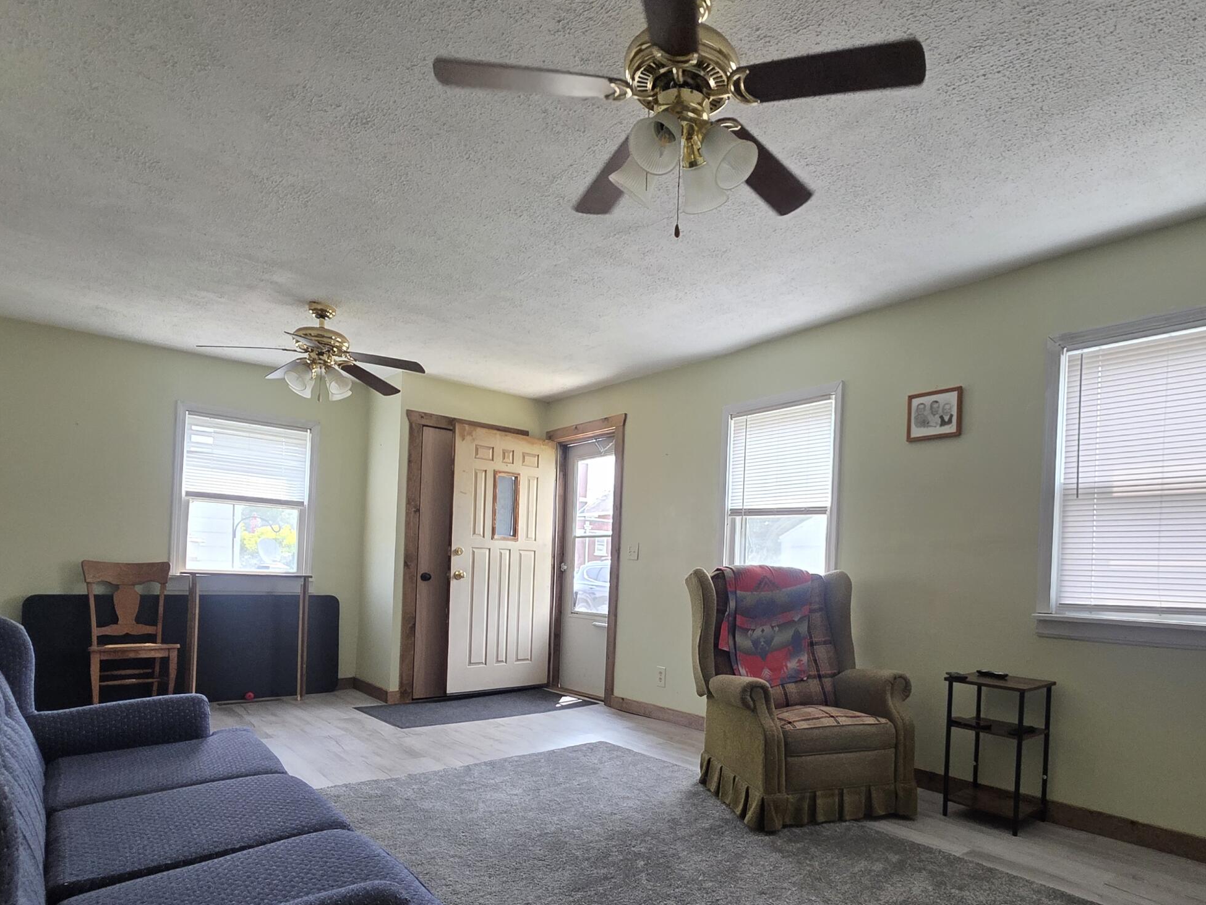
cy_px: 575
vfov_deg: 64.9
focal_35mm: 20
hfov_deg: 81.1
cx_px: 699
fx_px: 697
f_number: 1.9
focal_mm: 2.2
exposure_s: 1/359
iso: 400
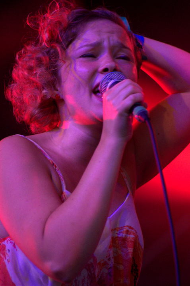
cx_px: 95
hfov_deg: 4.7
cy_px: 143
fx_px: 2322
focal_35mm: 292
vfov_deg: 7.1
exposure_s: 1/250
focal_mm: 195
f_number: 4.8
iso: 2500
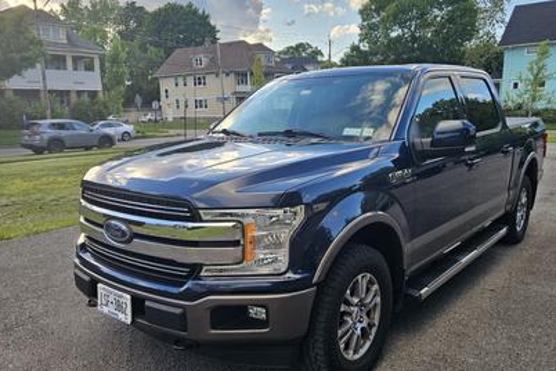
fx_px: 463
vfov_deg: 43.5
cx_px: 261
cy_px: 206
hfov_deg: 61.9
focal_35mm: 30
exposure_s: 1/181
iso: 10
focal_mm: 6.3
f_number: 1.7
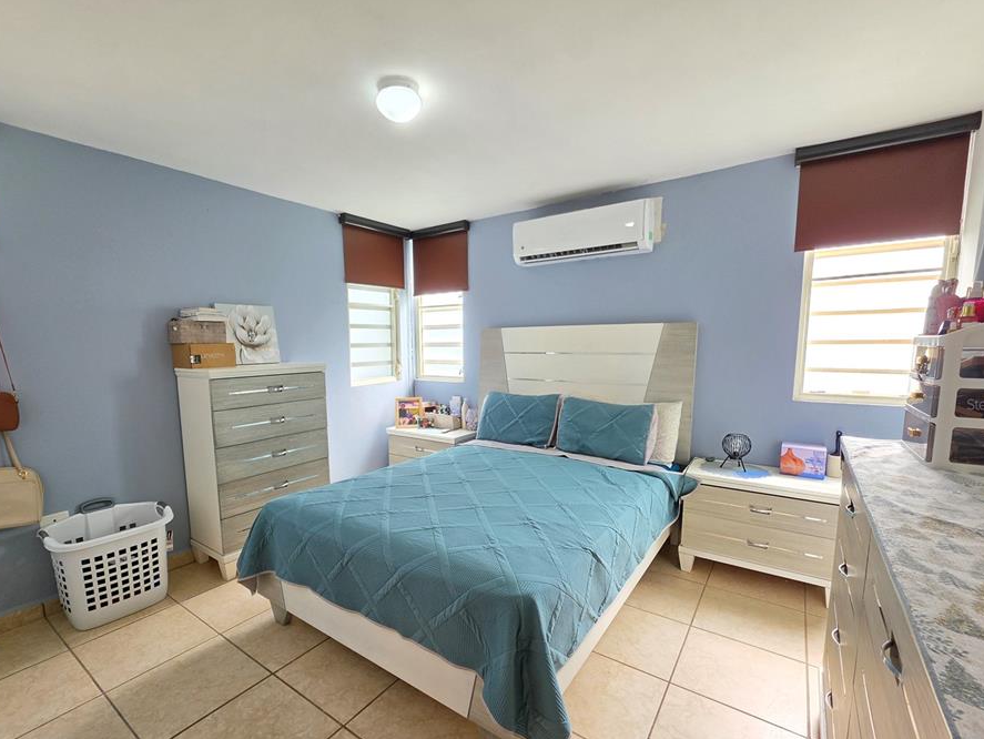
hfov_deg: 98.1
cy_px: 404
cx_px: 466
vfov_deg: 81.6
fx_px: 427
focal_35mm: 15
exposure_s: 1/120
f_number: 1.9
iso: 64
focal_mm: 2.2
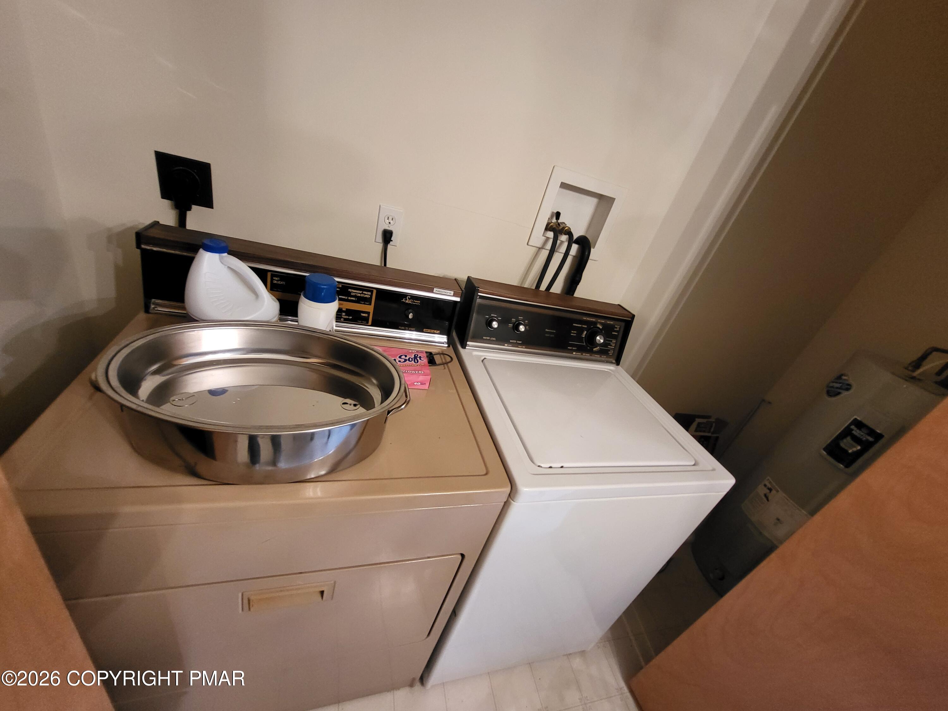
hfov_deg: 106.2
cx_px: 474
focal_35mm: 13
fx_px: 356
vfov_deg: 89.9
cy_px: 356
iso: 400
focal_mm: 1.74
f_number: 2.2
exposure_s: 1/30
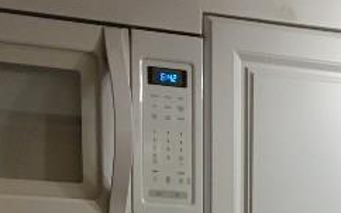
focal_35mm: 130
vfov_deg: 9.2
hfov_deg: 15.8
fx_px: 1208
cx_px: 331
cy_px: 470
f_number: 2.2
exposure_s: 1/30
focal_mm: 4.15
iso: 100
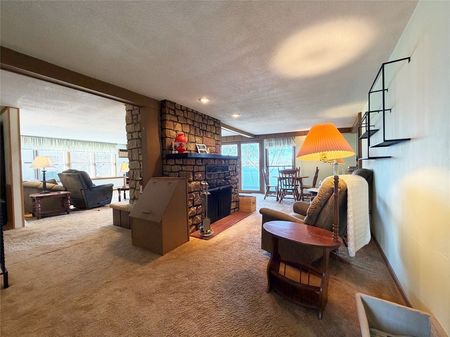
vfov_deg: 85.7
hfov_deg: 102.1
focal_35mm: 14
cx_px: 225
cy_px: 168
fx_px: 182
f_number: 2.2
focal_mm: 2.22
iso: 200
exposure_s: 1/60
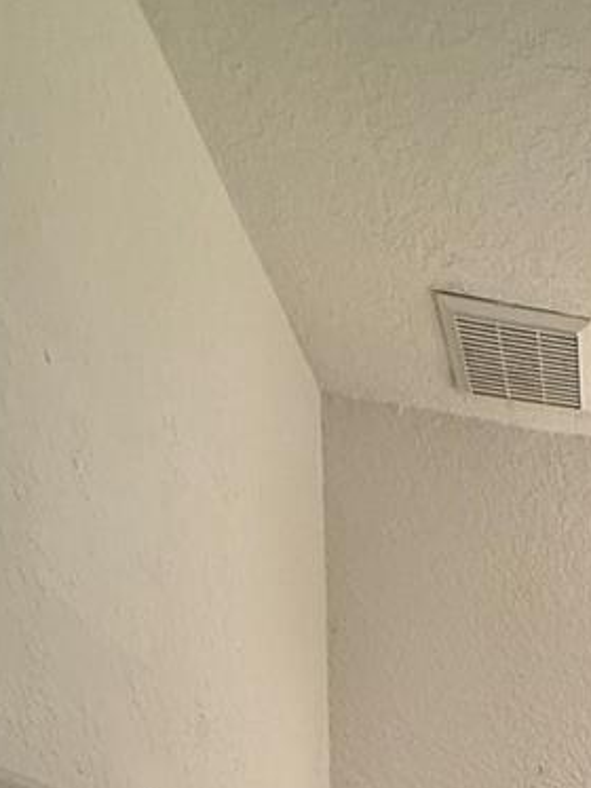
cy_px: 1109
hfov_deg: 25.4
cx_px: 857
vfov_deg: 29.9
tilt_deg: -4.5
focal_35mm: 45
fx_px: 1024
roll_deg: -1.4
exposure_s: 1/120
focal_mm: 2.22
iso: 125
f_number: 2.2
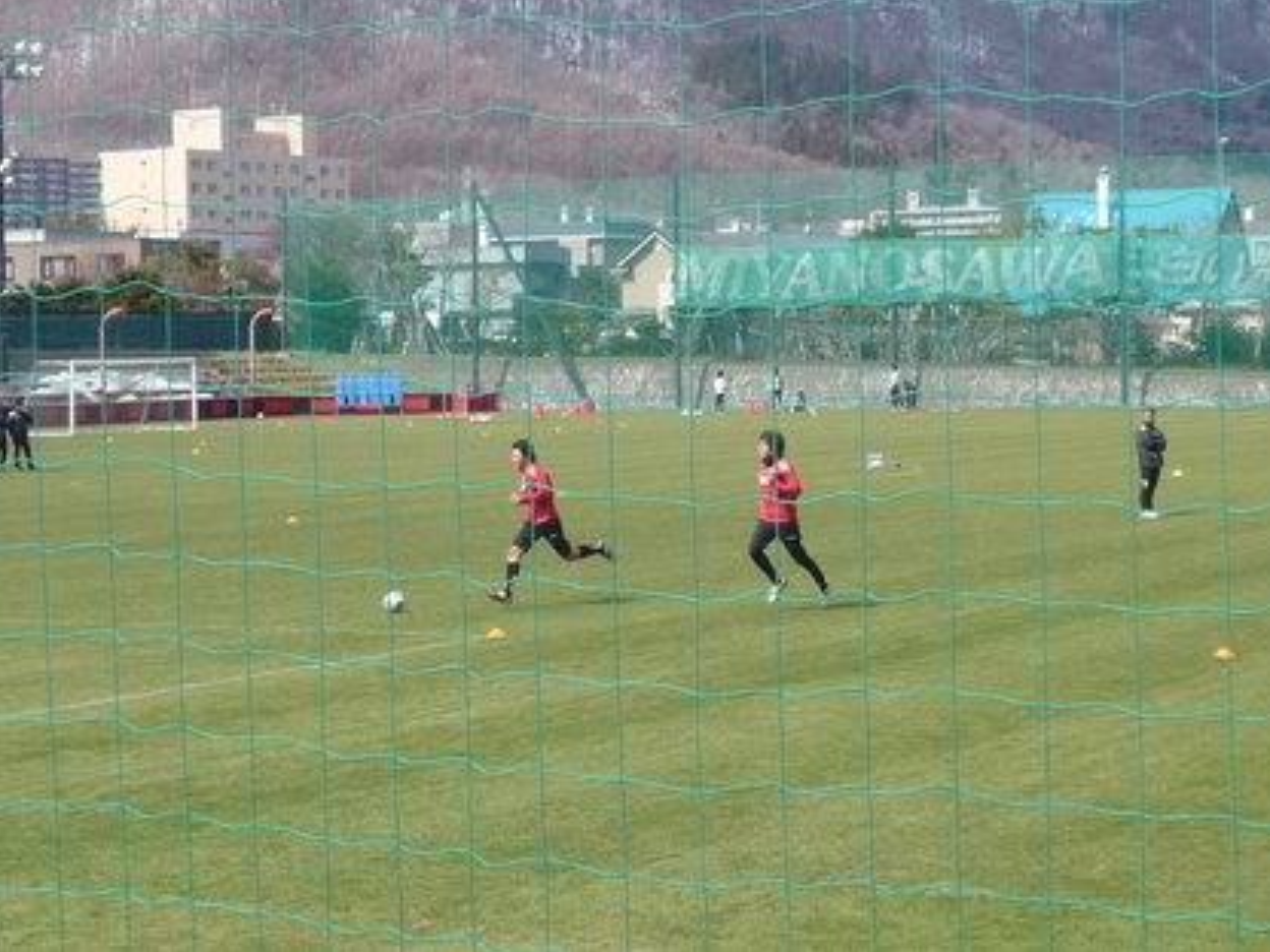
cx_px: 638
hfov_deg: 19.4
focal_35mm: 101
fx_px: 3706
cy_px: 474
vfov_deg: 14.6
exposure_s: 1/500
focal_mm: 9.9
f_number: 4.5
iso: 100
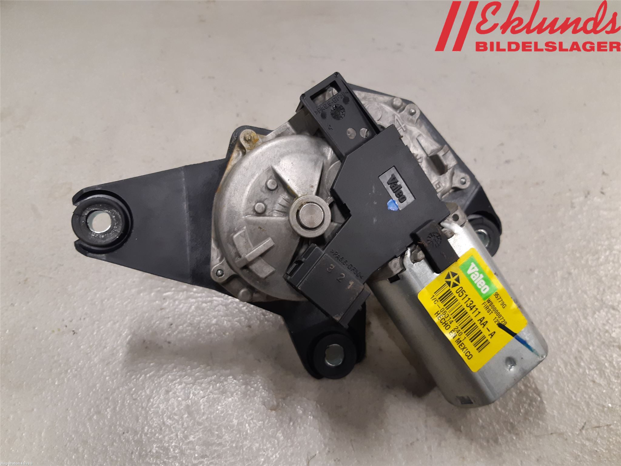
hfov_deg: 67.3
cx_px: 310
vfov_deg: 53.1
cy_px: 233
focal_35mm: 26
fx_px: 466
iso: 160
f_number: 1.7
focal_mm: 3.93
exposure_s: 1/50
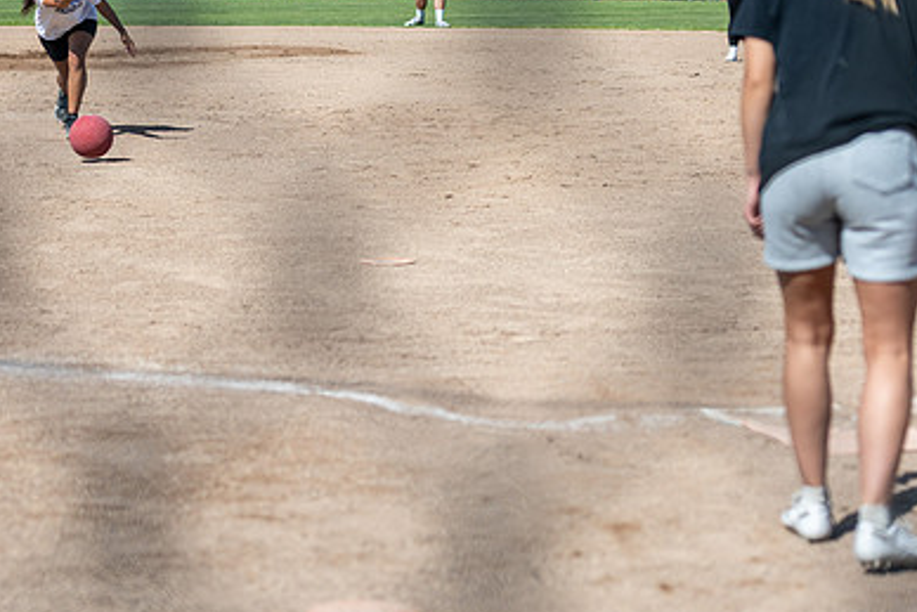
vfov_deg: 11.5
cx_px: 475
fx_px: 3032
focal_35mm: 119
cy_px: 142
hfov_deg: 17.2
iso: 64
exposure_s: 1/2000
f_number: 2.8
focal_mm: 70
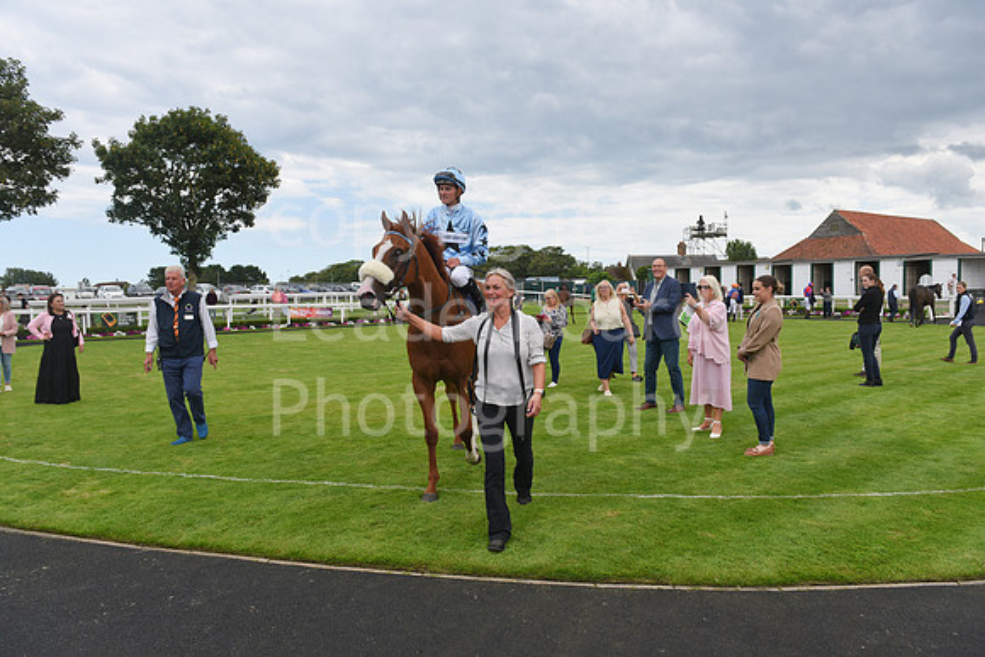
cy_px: 328
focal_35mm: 24
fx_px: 657
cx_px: 492
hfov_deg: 73.7
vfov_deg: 53.2
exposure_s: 1/1600
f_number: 5.6
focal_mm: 24
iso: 500
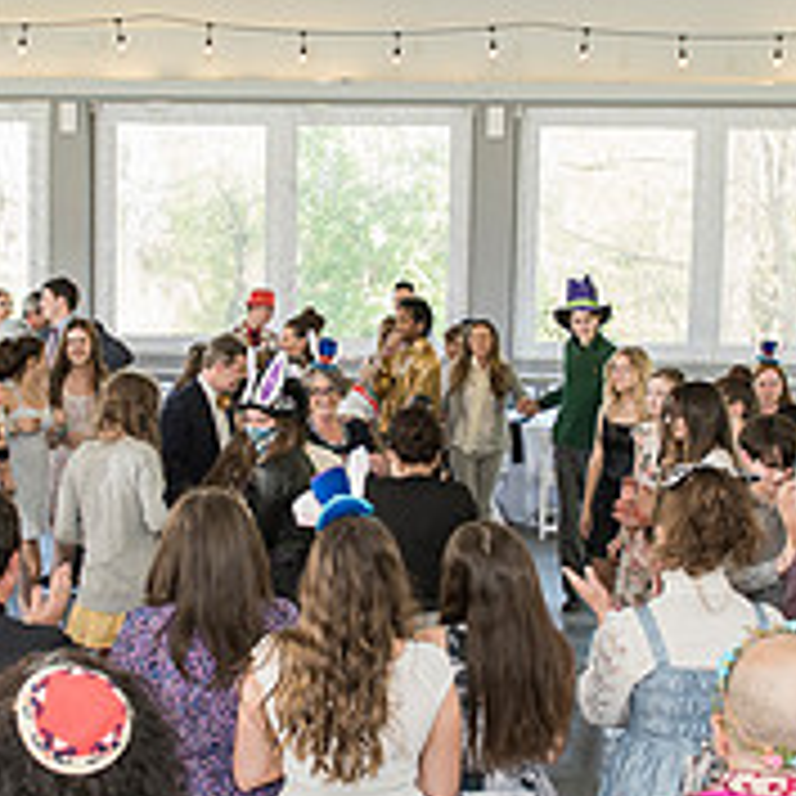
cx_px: 315
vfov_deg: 25.7
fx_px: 1743
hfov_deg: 25.7
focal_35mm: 67
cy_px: 402
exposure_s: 1/160
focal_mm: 24
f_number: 4
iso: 640
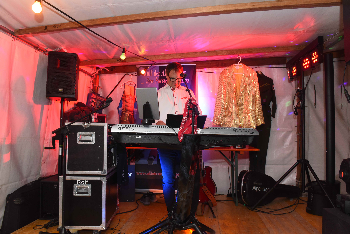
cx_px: 175
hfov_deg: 73.7
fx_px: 233
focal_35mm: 24
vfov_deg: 53.2
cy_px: 117
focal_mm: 24
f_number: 9
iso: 2500
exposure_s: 1/60
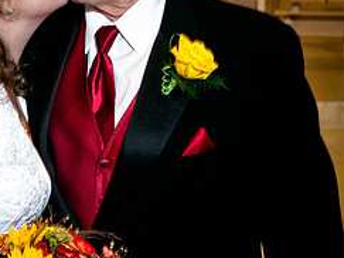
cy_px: 77
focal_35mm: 165
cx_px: -30
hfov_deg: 11.8
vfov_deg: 9.0
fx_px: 1639
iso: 200
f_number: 6.3
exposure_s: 1/50
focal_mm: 48
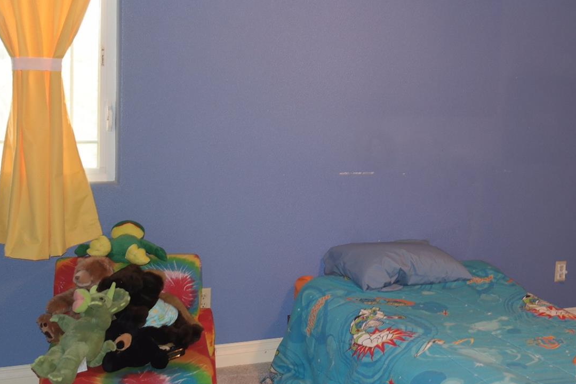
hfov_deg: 39.2
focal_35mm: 50
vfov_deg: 27.0
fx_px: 800
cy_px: 163
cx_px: 380
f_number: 4
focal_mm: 24
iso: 400
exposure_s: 1/15
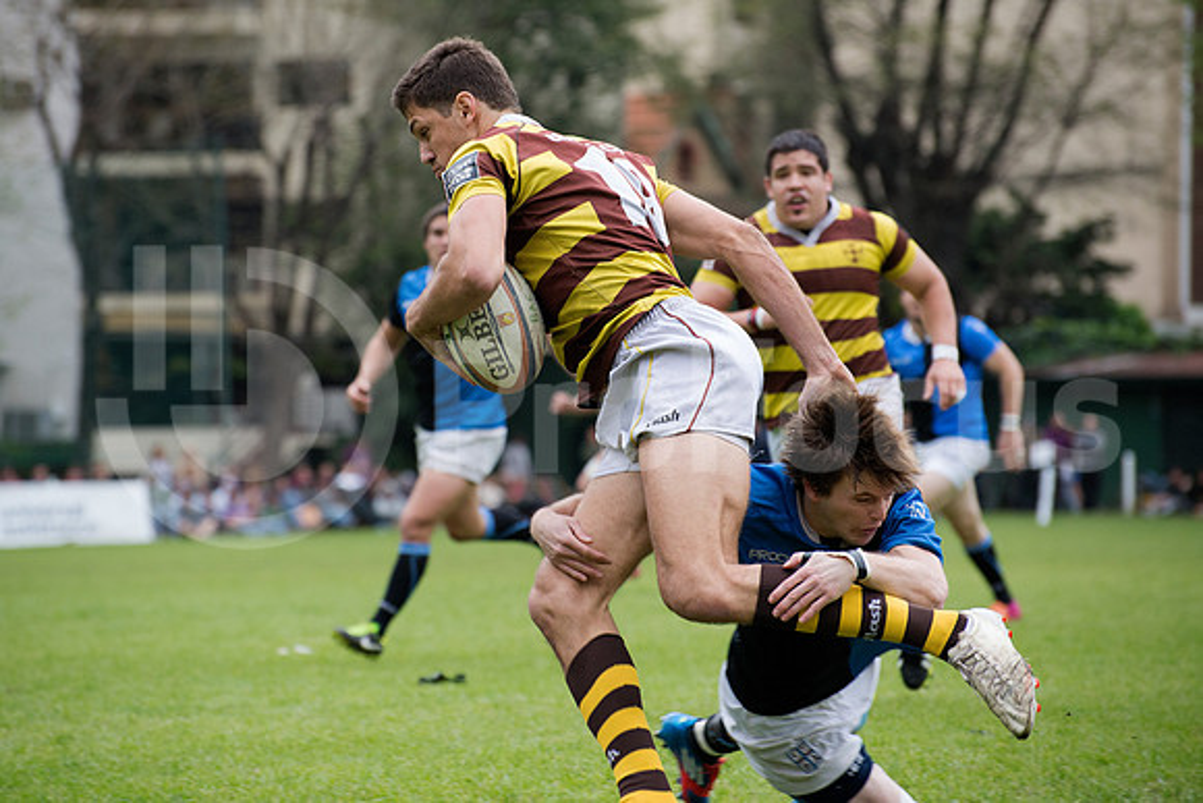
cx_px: 602
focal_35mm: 180
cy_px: 402
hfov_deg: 11.4
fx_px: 6016
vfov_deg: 7.6
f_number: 5
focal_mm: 180
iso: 1600
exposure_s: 1/500
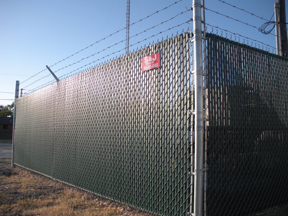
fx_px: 300
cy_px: 108
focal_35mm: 36
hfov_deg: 51.4
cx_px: 144
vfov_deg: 39.7
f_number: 3.5
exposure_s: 1/472
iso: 64
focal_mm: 6.3
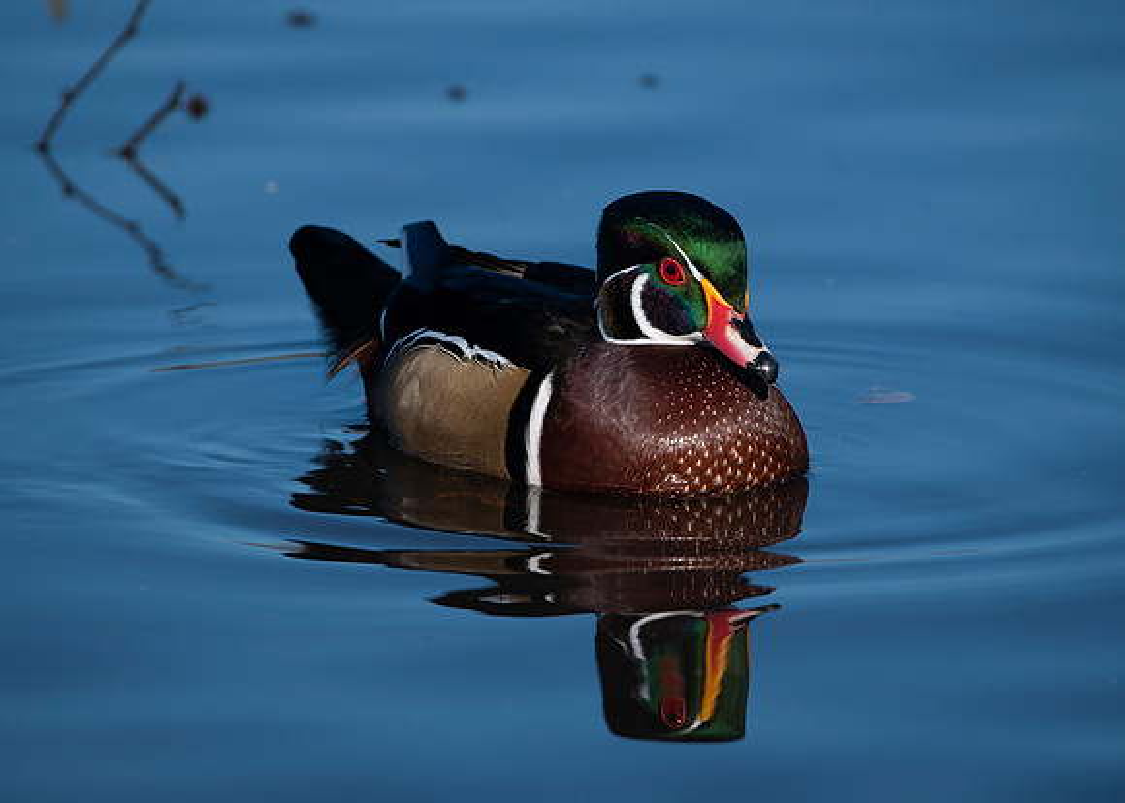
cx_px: 568
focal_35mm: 571
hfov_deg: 3.5
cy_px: 404
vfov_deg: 2.5
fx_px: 18227
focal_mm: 500
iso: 100
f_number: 8
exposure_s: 1/320
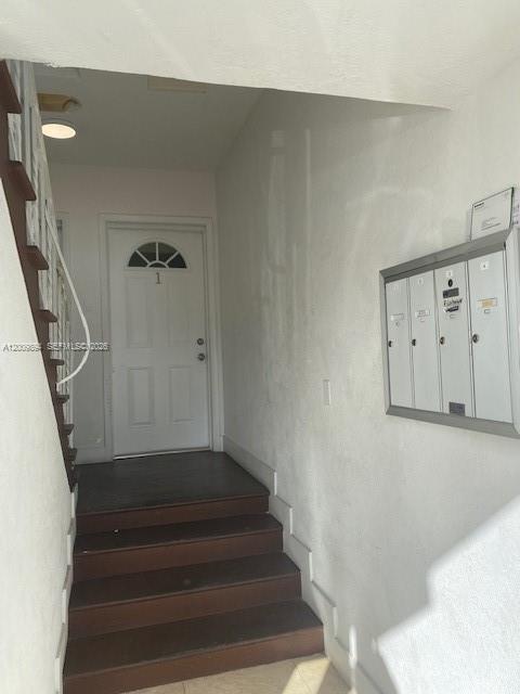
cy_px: 347
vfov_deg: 67.3
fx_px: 521
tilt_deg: +1.2
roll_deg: +1.8
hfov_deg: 53.1
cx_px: 260
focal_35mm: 26
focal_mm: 4.25
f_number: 1.8
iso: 32
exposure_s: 1/757
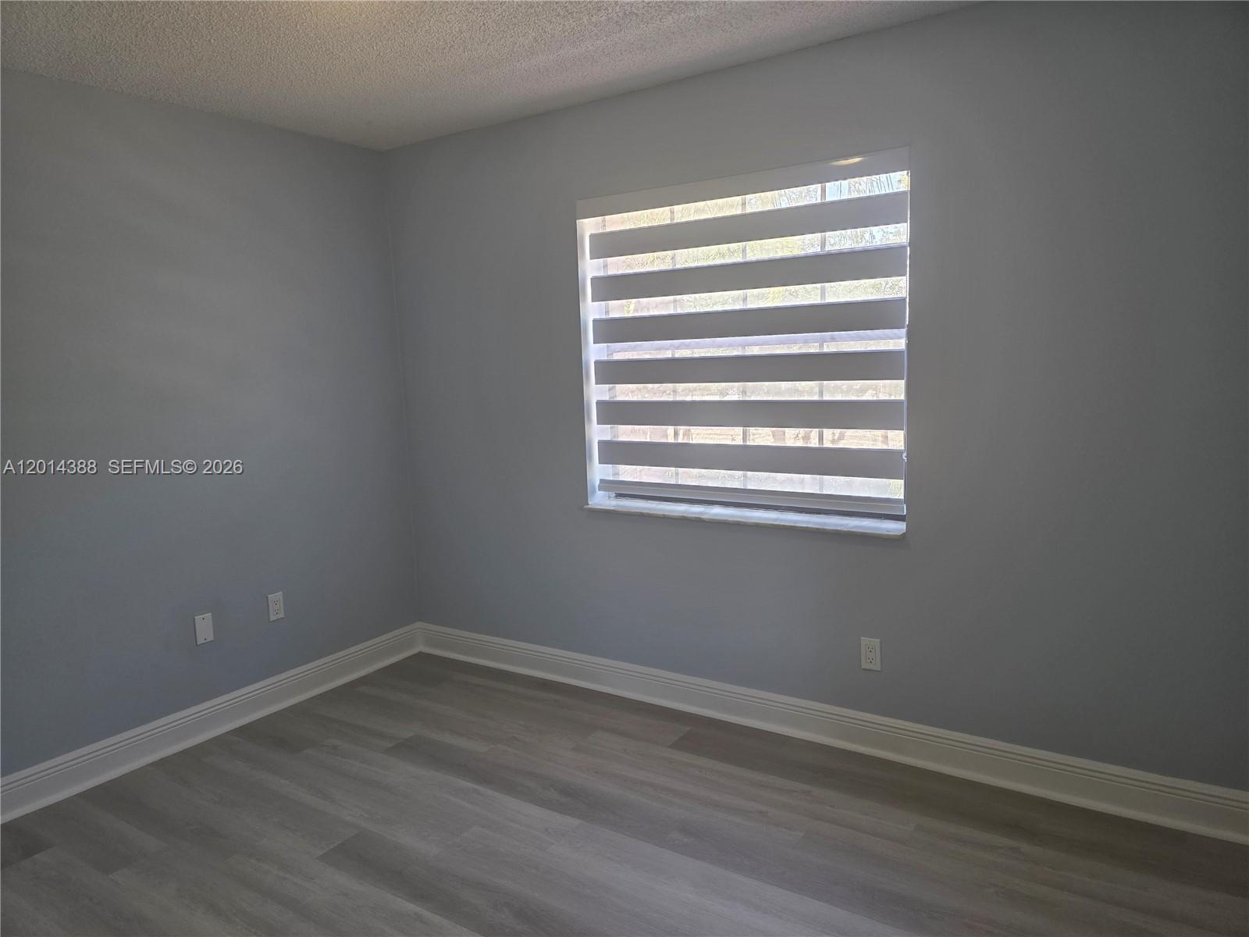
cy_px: 468
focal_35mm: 23
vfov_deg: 58.9
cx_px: 624
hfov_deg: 73.9
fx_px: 830
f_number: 1.7
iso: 160
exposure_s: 1/120
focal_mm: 6.3
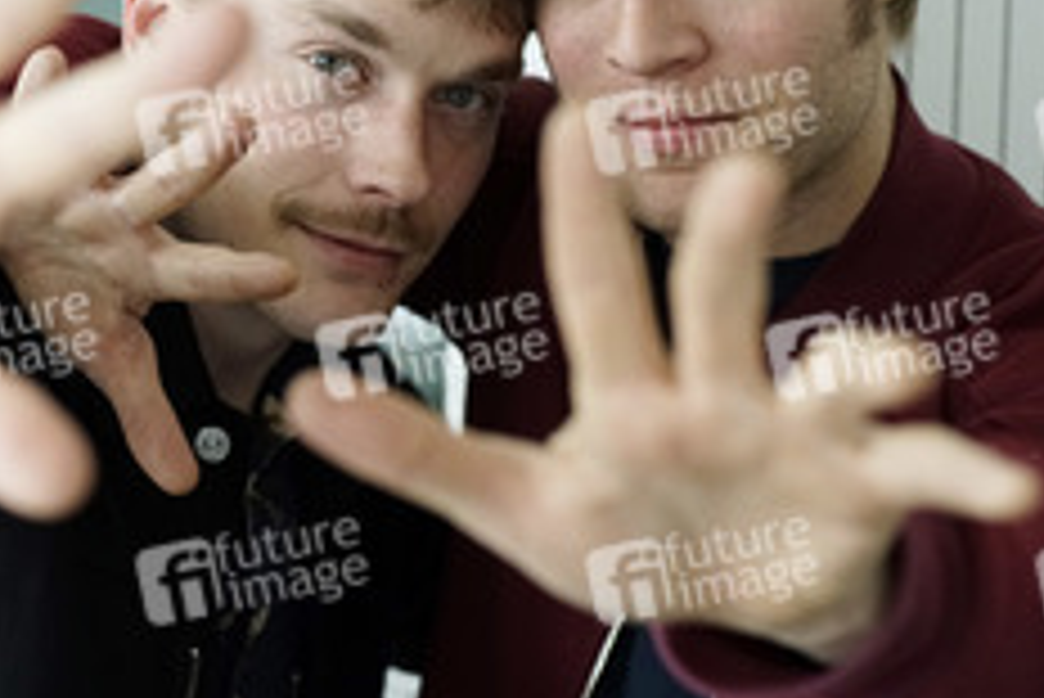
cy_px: 234
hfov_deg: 20.9
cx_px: 313
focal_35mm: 97
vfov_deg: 14.1
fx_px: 2815
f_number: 3.5
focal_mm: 50
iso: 3200
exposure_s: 1/250
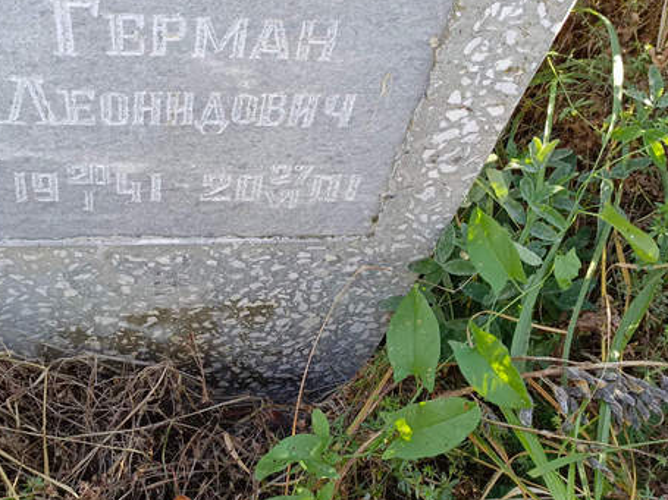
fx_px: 849
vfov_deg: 32.7
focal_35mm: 44
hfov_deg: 42.8
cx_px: 285
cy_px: 185
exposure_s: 1/100
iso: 160
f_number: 1.69
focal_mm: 4.76
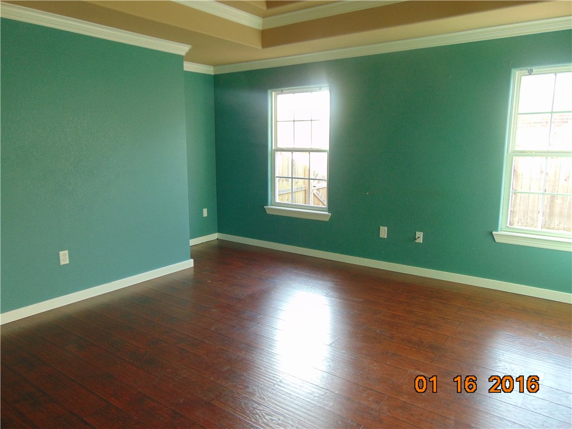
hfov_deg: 69.4
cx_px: 286
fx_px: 413
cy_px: 214
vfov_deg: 54.9
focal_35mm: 25
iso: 100
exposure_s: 1/30
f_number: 3
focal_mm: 4.5
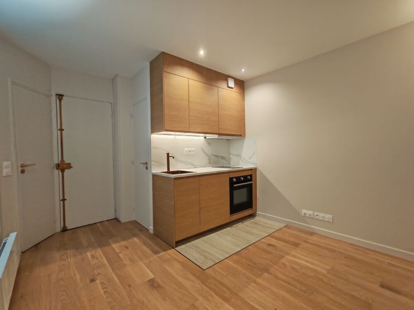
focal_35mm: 16
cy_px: 155
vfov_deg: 78.1
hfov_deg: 94.5
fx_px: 191
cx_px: 207
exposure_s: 1/33
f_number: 2.2
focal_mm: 1.96
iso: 125
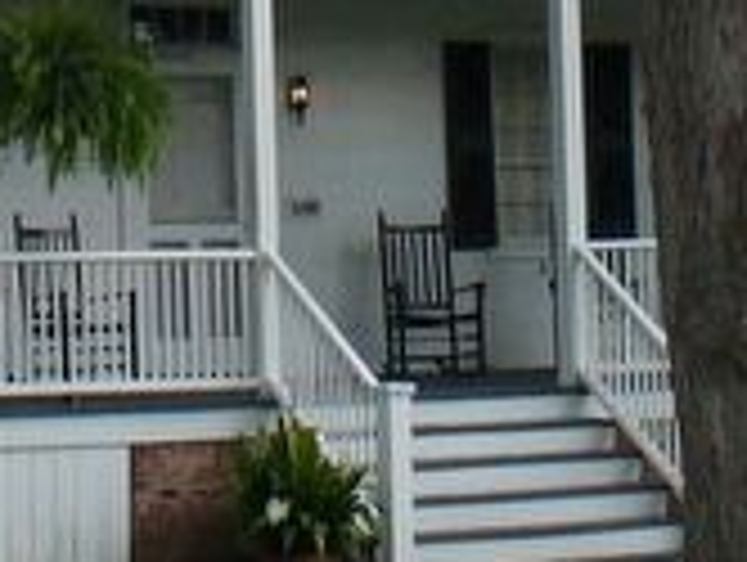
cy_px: -522
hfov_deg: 11.1
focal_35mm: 178
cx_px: 207
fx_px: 3847
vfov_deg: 8.0
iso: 200
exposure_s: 1/320
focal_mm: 6.1
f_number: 5.6
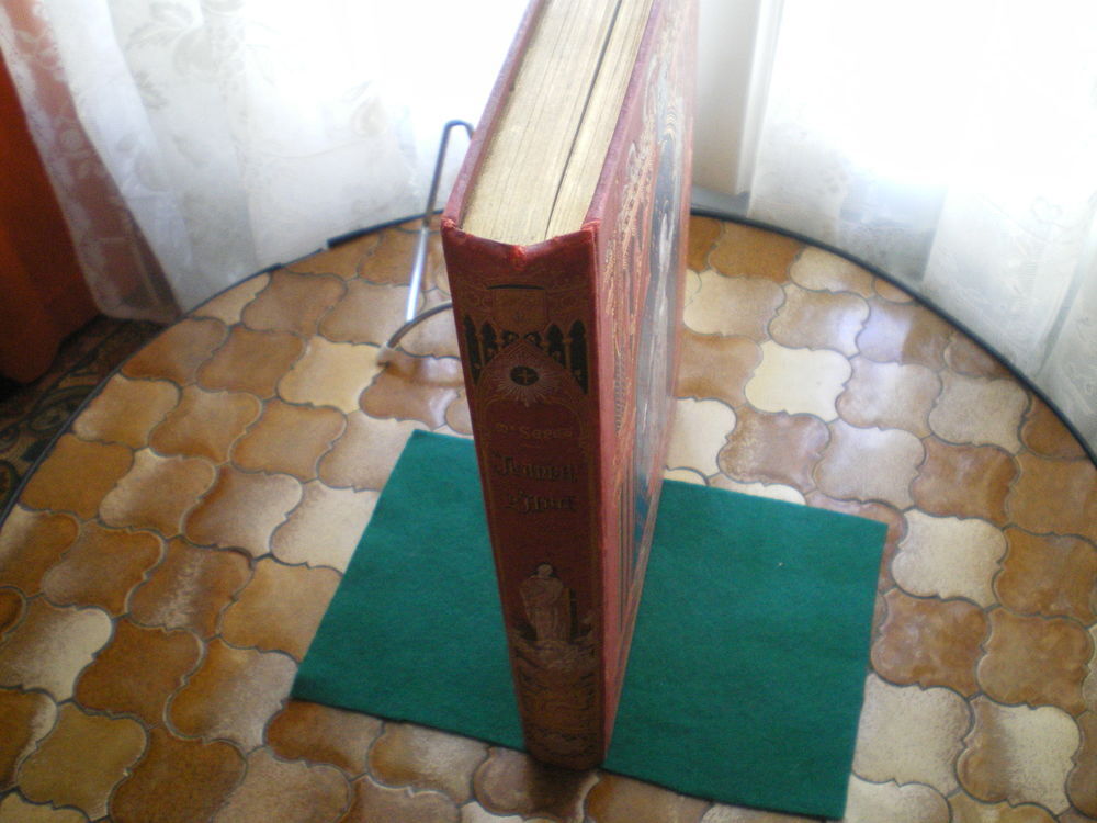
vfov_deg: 37.7
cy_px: 412
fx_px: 1204
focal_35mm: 38
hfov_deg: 49.0
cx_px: 548
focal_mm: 6.3
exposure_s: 1/40
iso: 400
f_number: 3.1
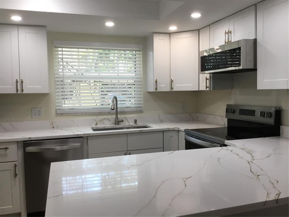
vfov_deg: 45.4
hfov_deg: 58.4
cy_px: 108
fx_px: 259
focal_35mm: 31
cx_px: 144
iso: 25
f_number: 2.4
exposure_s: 1/40
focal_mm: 3.3
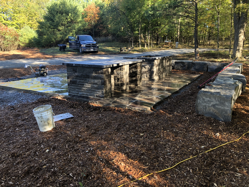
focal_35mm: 28
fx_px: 201
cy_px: 94
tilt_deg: -13.3
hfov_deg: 63.4
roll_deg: +1.0
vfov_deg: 49.7
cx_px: 124
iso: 40
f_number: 1.8
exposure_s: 1/120
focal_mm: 3.99
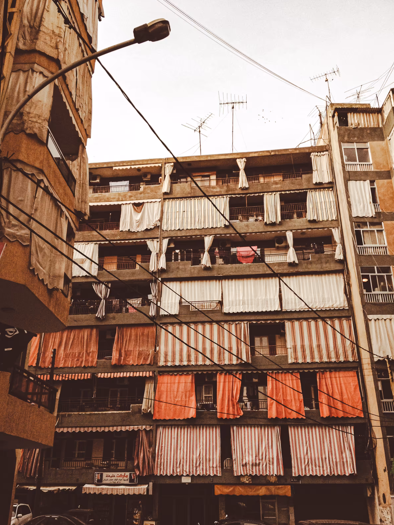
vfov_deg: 51.4
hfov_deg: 39.7
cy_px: 266
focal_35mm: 36
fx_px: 546
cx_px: 195
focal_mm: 4.28
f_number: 2.4
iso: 50
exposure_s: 1/440
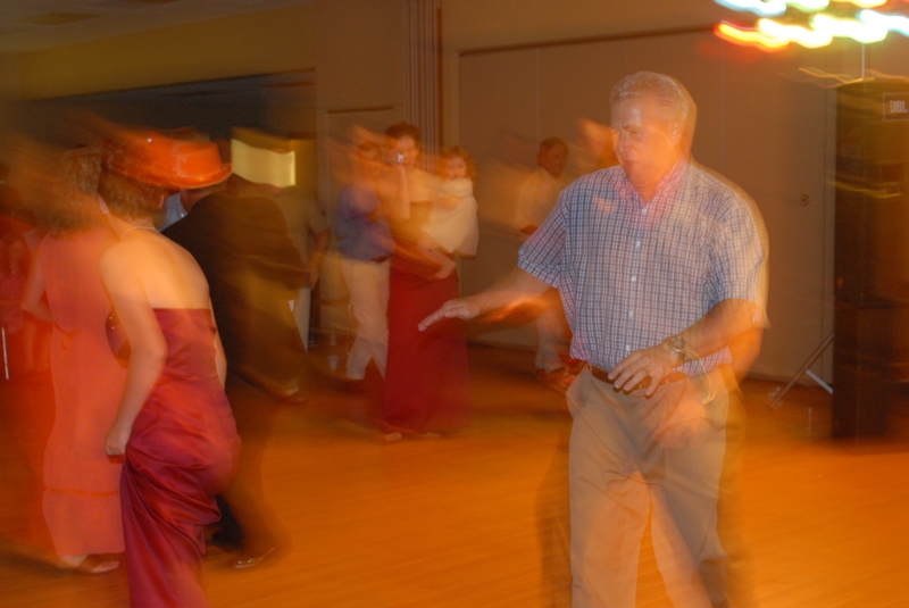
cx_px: 454
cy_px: 304
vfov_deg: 25.8
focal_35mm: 52
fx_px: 1327
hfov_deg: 37.8
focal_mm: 35
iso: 800
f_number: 4.8
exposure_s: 1/4
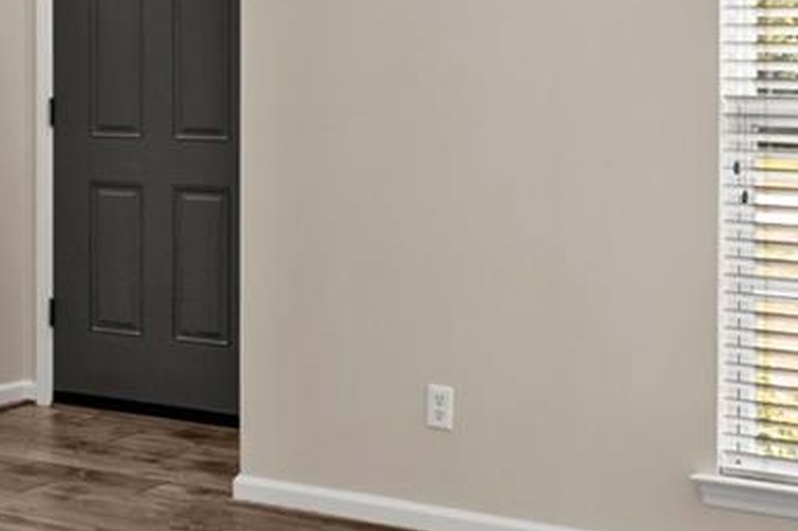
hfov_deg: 22.4
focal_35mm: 85
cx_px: -112
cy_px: 42
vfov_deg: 15.8
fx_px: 1883
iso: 100
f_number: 8
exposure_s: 1/4
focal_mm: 16
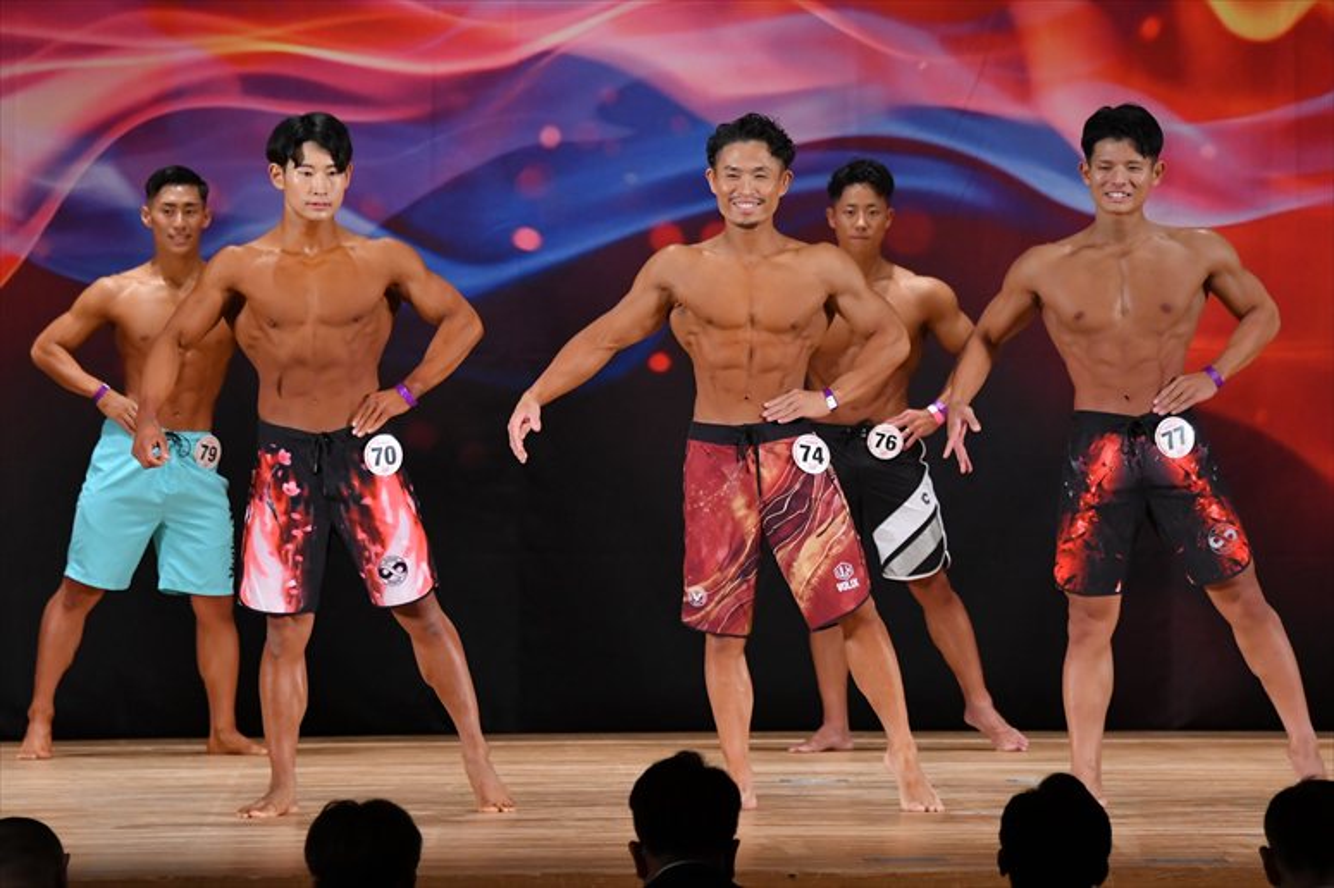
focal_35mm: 225
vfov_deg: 6.1
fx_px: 8334
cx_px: 667
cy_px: 444
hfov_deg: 9.2
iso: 3200
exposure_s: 1/400
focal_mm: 150
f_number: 5.6
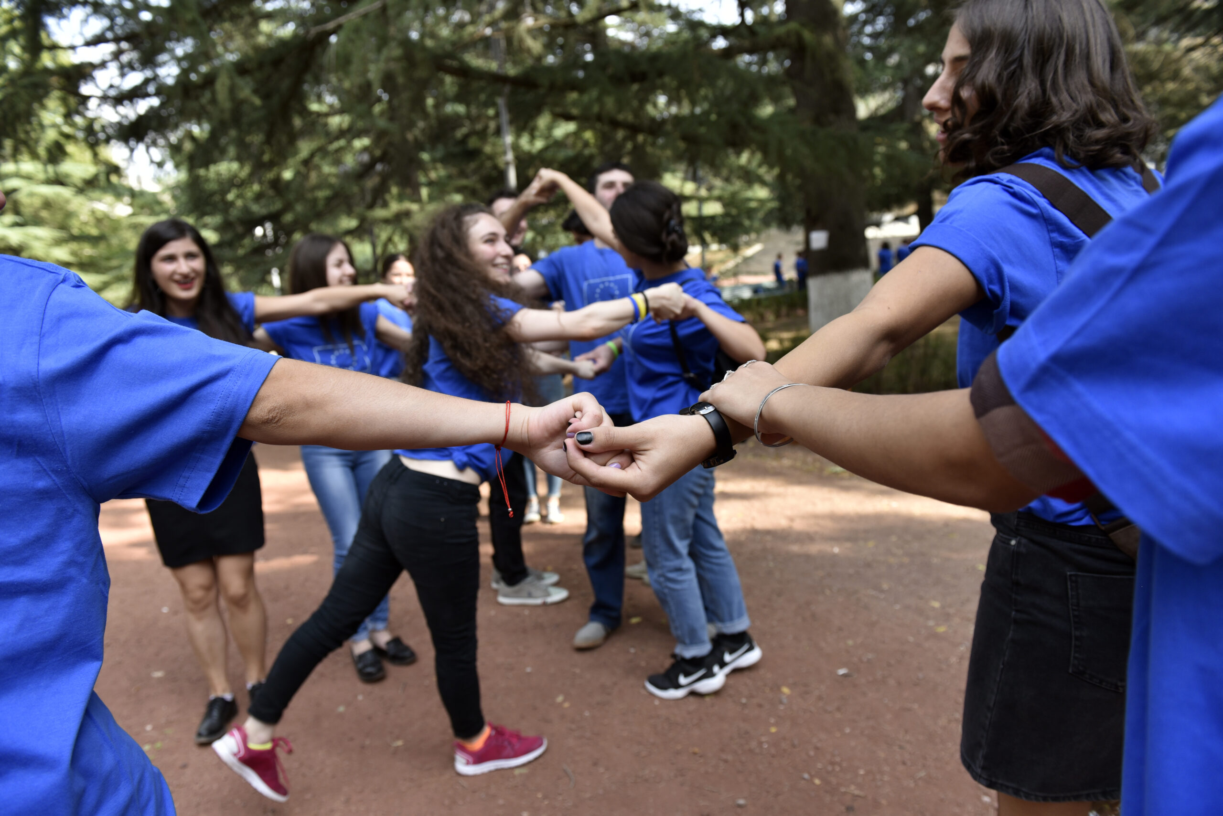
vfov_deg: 53.2
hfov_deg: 73.7
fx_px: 816
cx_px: 612
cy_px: 408
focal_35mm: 24
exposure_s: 1/640
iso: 400
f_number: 4.5
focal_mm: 24
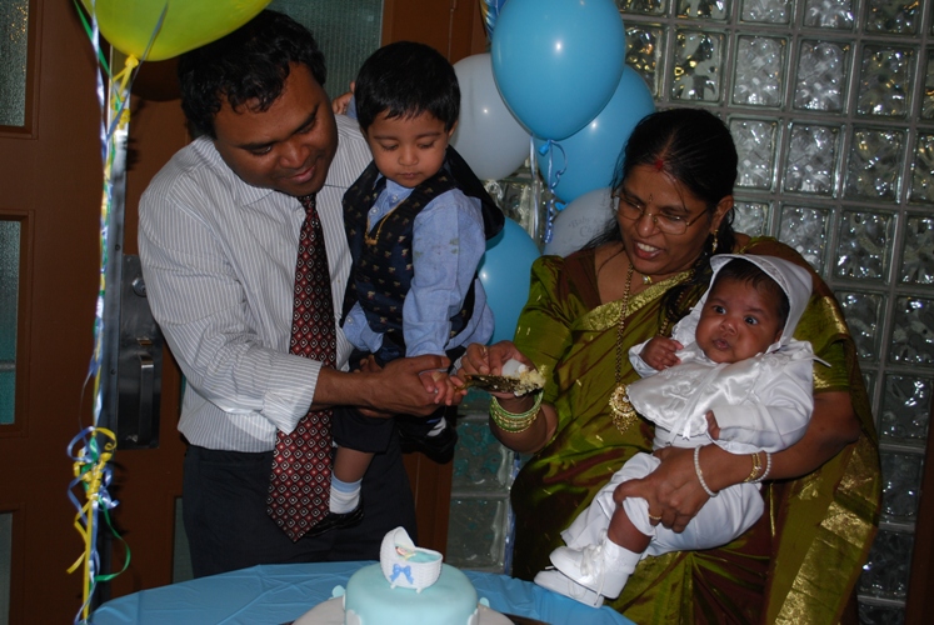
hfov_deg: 44.9
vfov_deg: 30.9
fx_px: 1130
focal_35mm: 44
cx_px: 467
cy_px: 312
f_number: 4.8
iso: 200
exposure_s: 1/60
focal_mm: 29
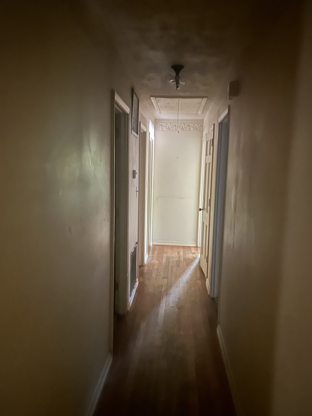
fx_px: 349
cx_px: 154
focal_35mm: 29
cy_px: 226
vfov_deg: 61.6
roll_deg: -0.8
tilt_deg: -9.7
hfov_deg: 48.2
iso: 1250
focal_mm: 5.7
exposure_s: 1/9
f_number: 1.5
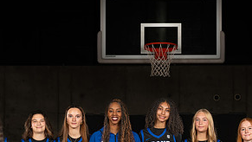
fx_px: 689
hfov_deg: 20.7
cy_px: 163
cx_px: 161
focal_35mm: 103
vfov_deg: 11.6
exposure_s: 1/200
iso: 64
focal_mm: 40
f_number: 8
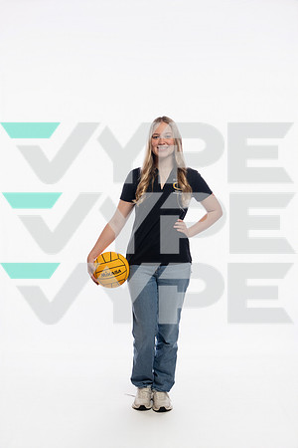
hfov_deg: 27.0
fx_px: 621
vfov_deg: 39.6
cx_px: 149
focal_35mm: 50
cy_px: 224
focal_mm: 50
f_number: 5.6
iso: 640
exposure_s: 1/250
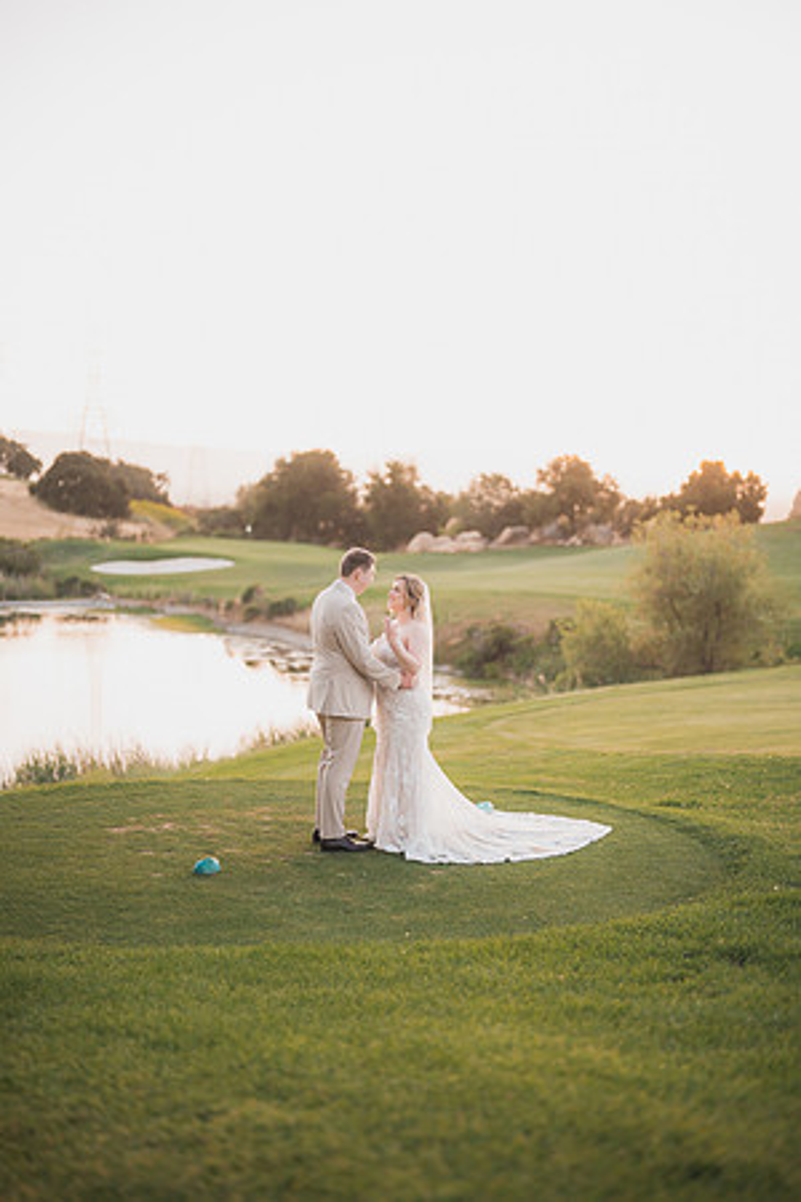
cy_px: 601
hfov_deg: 27.0
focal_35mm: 50
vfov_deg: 39.6
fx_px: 1669
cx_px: 400
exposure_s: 1/200
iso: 125
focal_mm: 50
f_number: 1.2
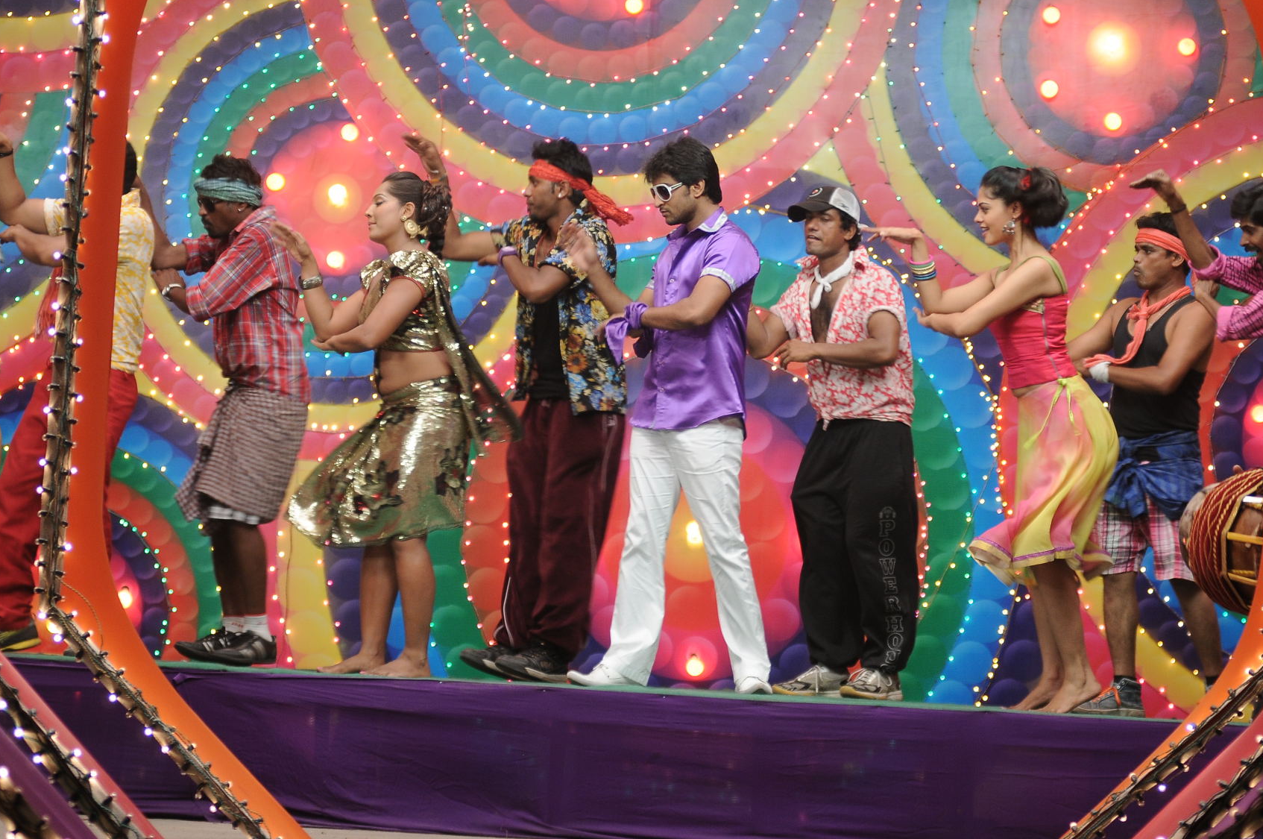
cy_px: 338
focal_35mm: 156
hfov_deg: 13.2
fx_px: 5466
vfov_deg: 8.8
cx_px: 716
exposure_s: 1/60
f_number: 2.8
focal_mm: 86
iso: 400
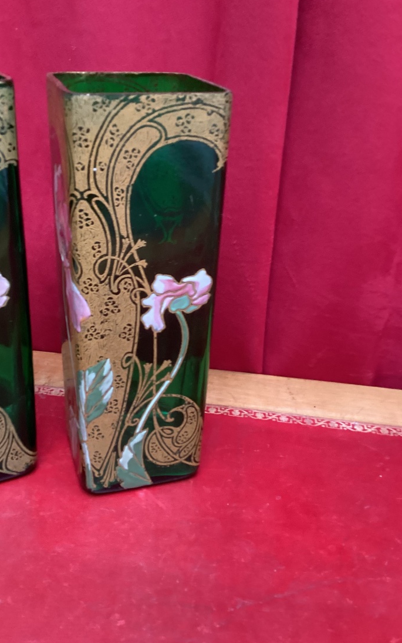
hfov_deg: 35.1
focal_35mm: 36
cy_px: 326
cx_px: 148
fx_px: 631
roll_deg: -1.6
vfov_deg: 54.0
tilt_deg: -26.3
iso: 400
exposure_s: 1/30
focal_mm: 3.3
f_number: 2.4
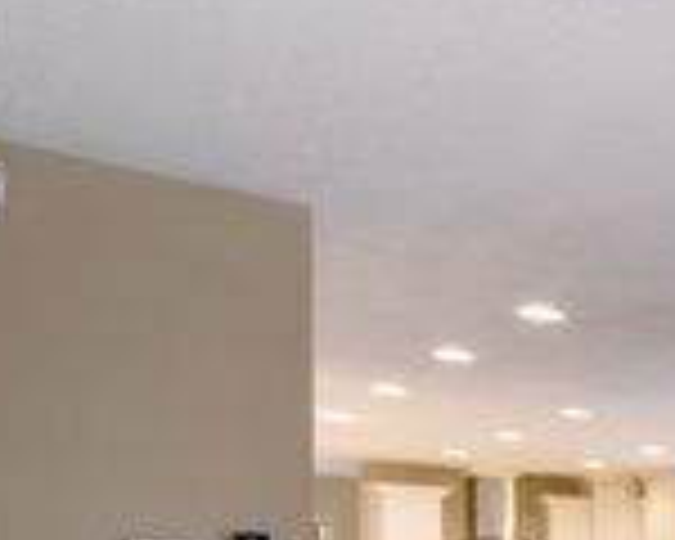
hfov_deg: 19.7
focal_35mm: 60
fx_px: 1199
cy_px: 646
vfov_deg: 23.3
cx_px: 1305
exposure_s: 1
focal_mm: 15
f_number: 10
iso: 200
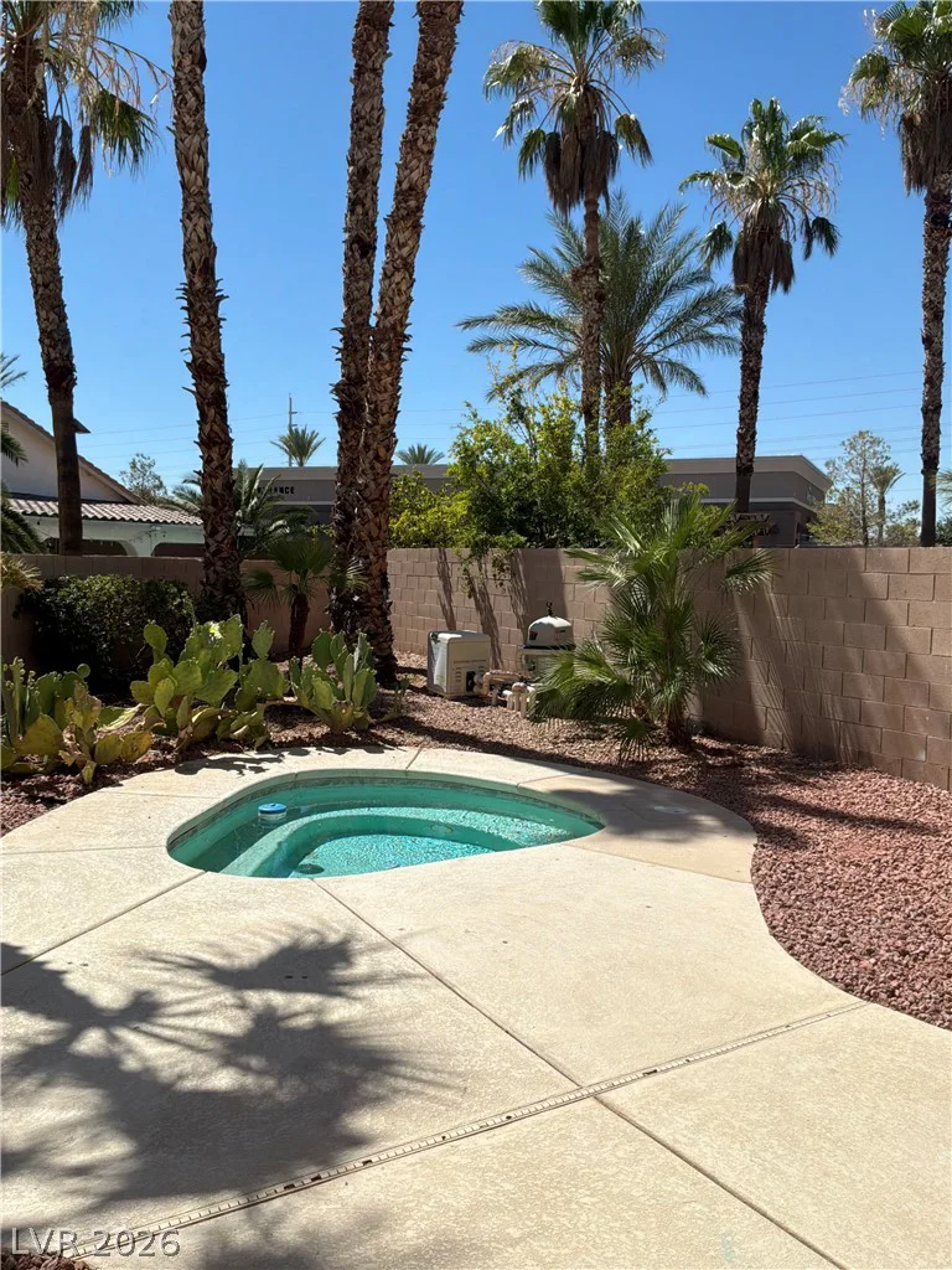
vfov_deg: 63.4
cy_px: 635
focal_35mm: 28
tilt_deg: -3.6
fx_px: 1027
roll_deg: -1.2
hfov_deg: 49.7
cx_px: 476
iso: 25
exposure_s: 1/3788
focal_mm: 3
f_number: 1.8
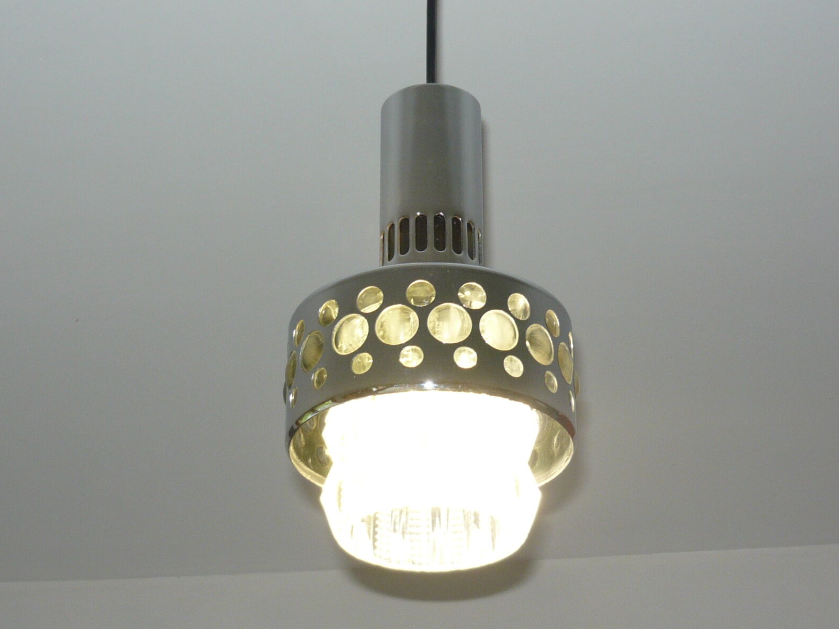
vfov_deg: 19.4
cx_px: 420
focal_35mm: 76
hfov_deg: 25.7
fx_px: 1842
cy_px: 311
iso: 100
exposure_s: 1/40
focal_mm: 7.8
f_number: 3.1
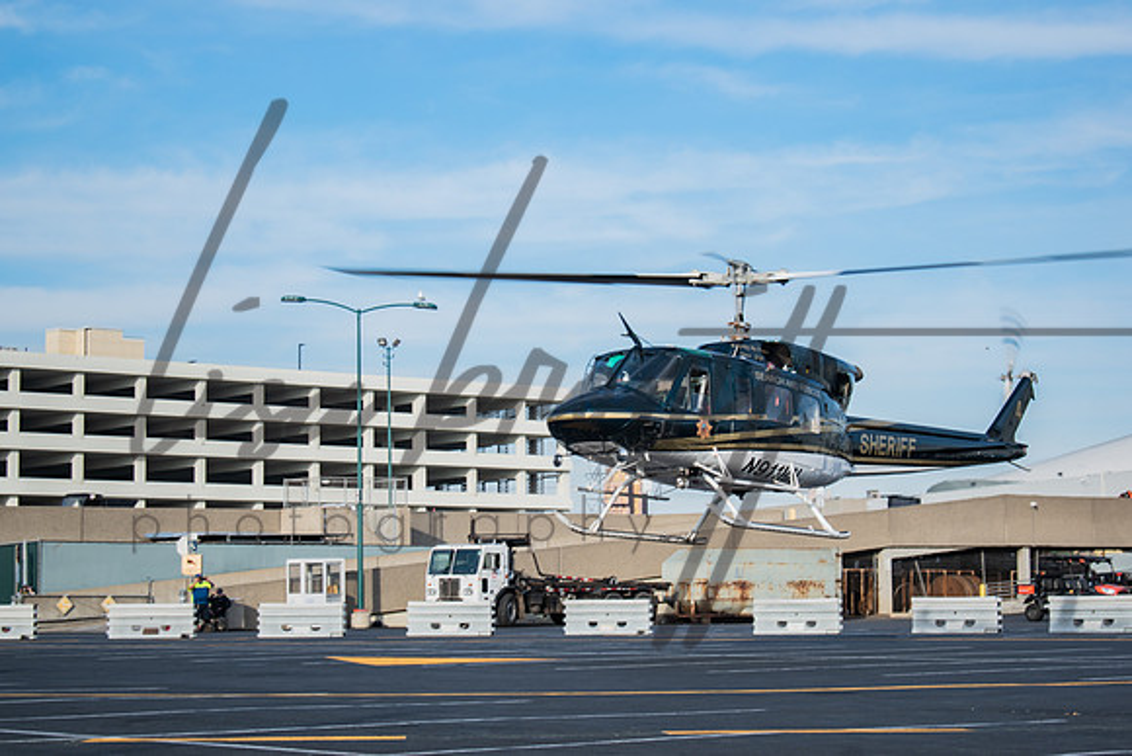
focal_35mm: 82
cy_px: 378
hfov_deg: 24.6
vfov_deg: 16.6
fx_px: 2595
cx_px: 566
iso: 100
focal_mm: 55
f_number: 5.6
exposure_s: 1/200
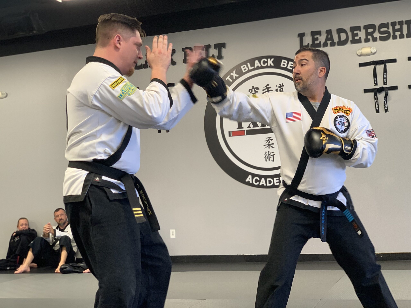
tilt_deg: +4.2
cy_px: 154
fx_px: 617
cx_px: 206
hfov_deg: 36.8
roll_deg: +3.0
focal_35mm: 52
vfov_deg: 28.0
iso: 100
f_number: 2.4
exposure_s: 1/120
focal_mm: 6
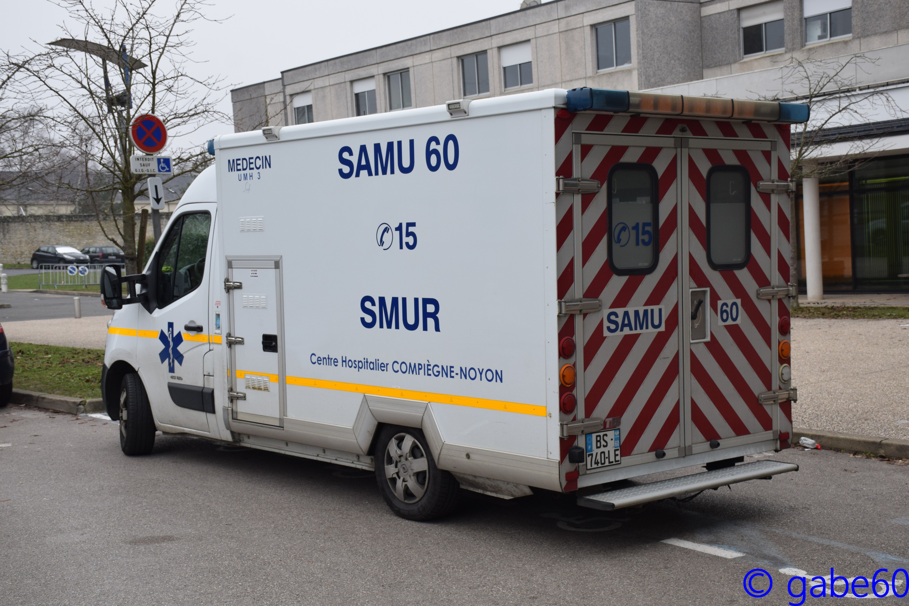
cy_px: 303
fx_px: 1326
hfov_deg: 37.9
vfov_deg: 25.8
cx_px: 454
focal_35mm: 52
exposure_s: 1/200
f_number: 7.1
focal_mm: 35
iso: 400
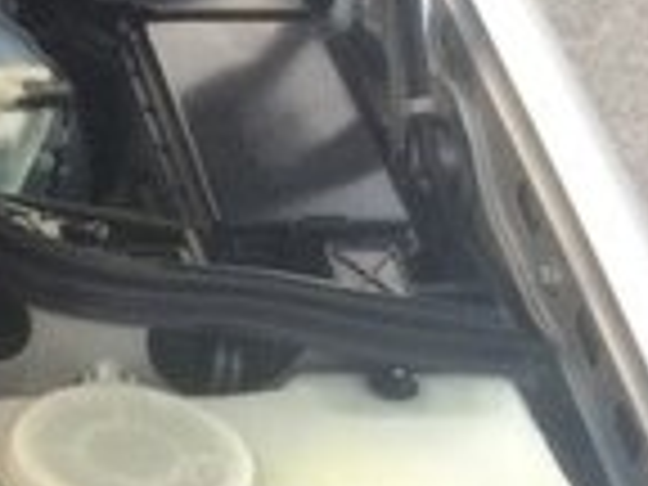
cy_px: 650
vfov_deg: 10.9
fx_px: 2490
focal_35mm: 133
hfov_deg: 12.6
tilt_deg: -39.4
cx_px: -724
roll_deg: -0.6
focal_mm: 4.15
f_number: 2.2
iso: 64
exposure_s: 1/33
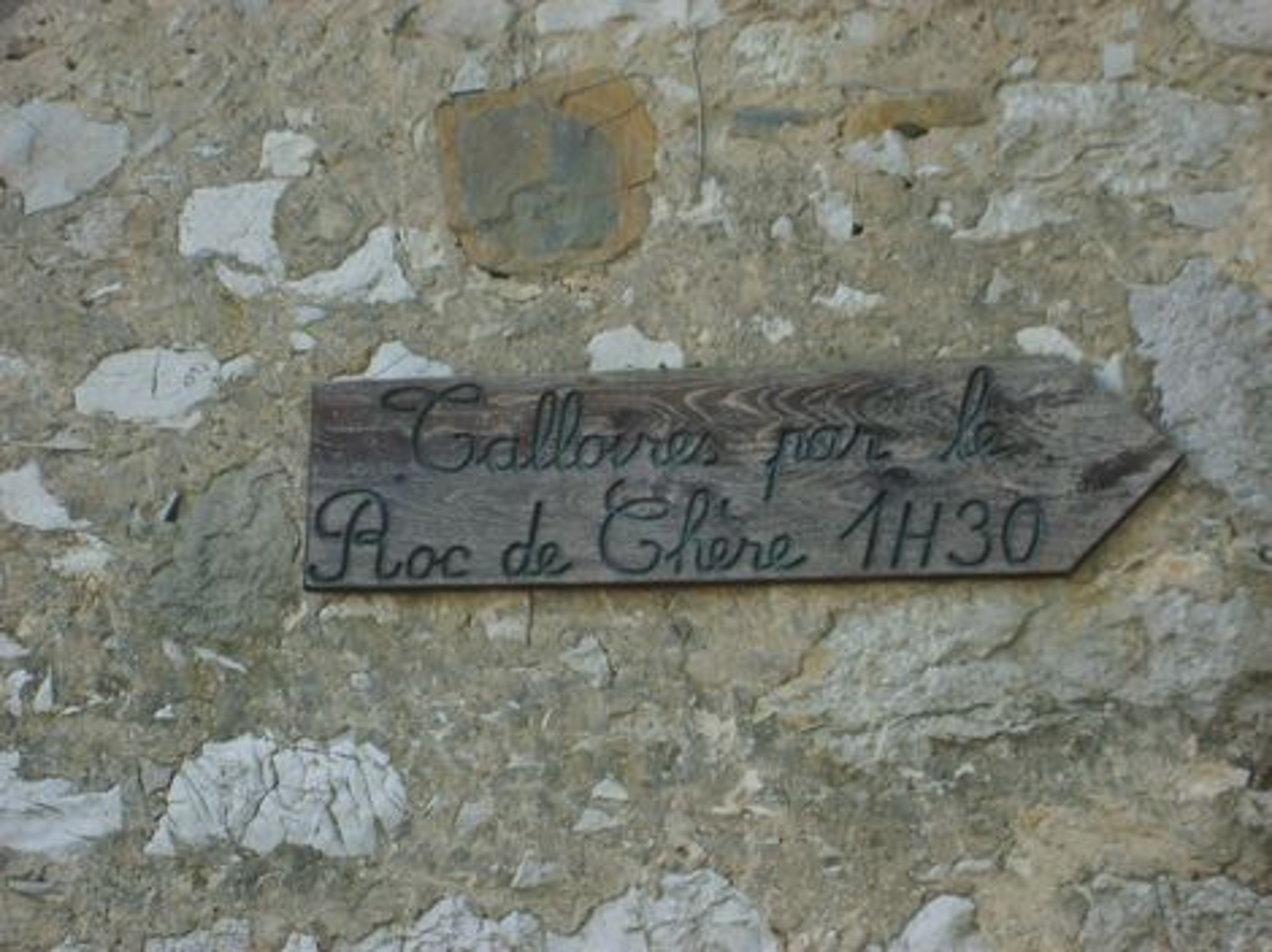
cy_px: 476
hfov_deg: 18.7
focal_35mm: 105
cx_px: 636
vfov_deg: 14.1
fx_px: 3856
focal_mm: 17.4
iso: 118
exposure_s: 1/60
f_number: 4.9
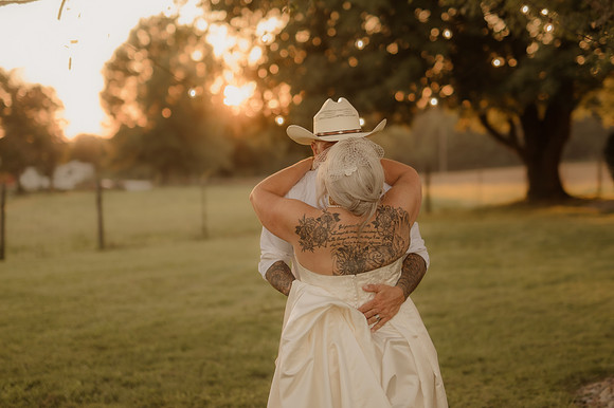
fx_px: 1278
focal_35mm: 75
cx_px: 307
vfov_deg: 18.2
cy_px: 204
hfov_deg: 27.0
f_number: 2.8
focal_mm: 50
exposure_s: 1/400
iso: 200
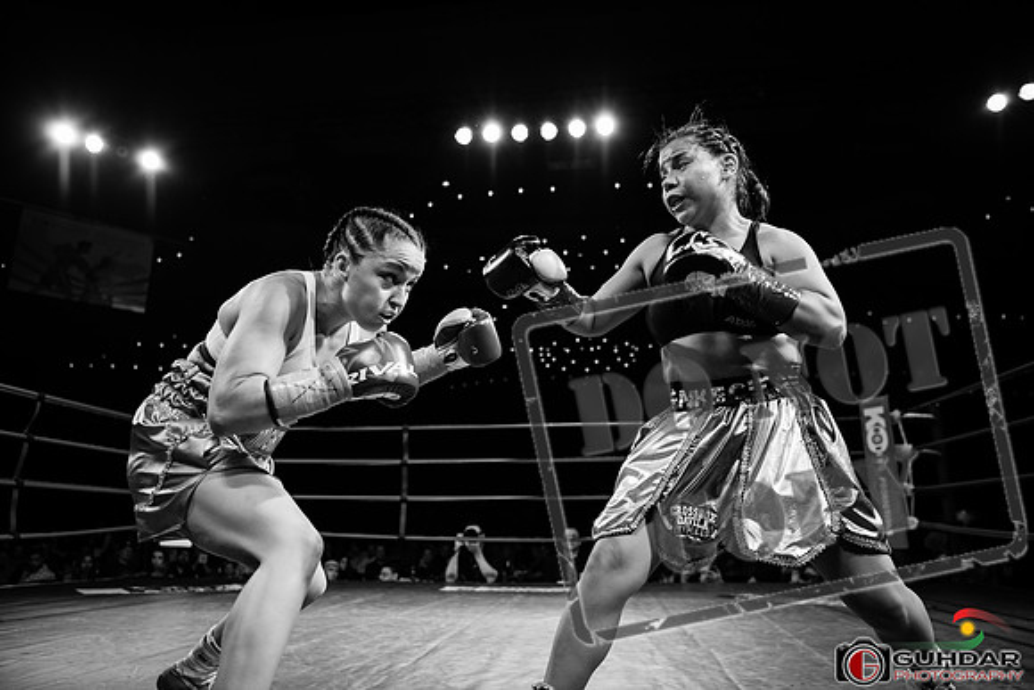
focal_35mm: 27
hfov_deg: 67.4
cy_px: 345
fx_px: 776
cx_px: 517
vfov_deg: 48.0
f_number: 2.8
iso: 1600
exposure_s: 1/1250
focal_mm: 27
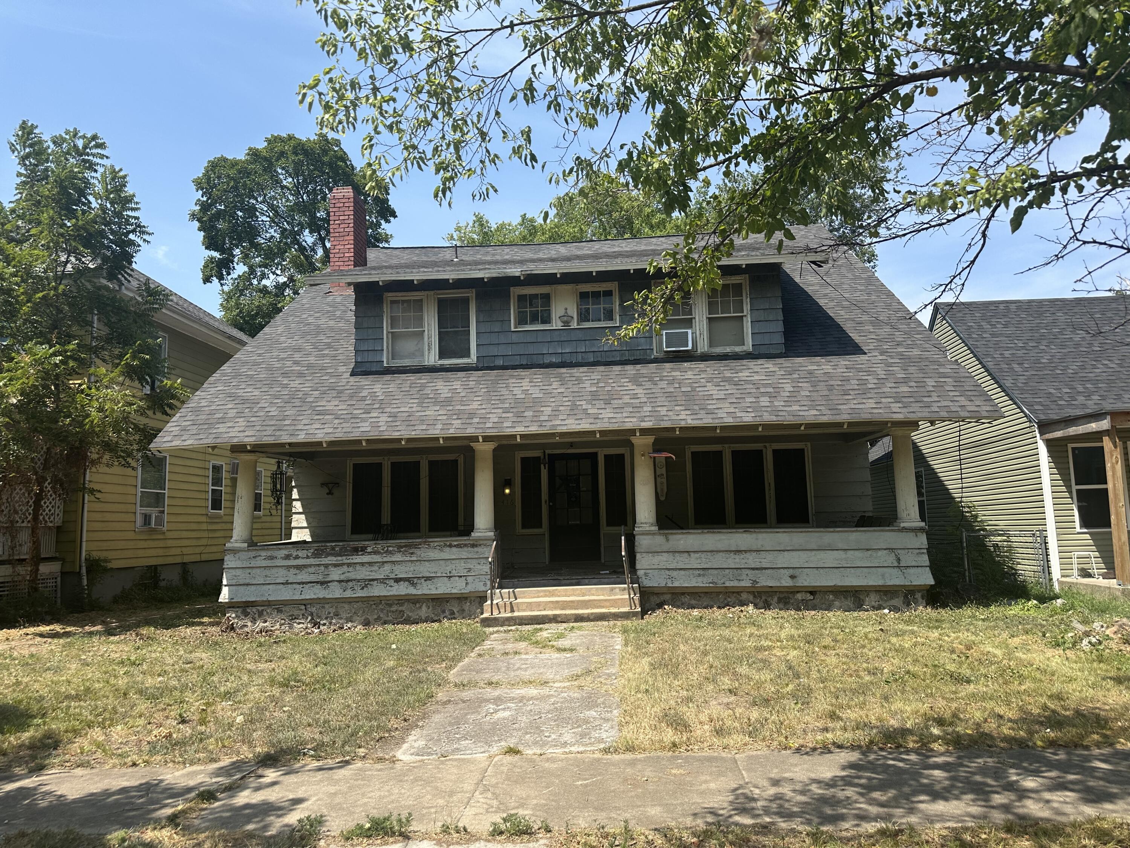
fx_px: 783
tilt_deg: +7.6
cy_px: 424
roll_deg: +0.0
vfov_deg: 56.8
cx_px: 565
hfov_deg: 71.6
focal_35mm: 24
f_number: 1.78
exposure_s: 1/2967
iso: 80
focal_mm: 6.86
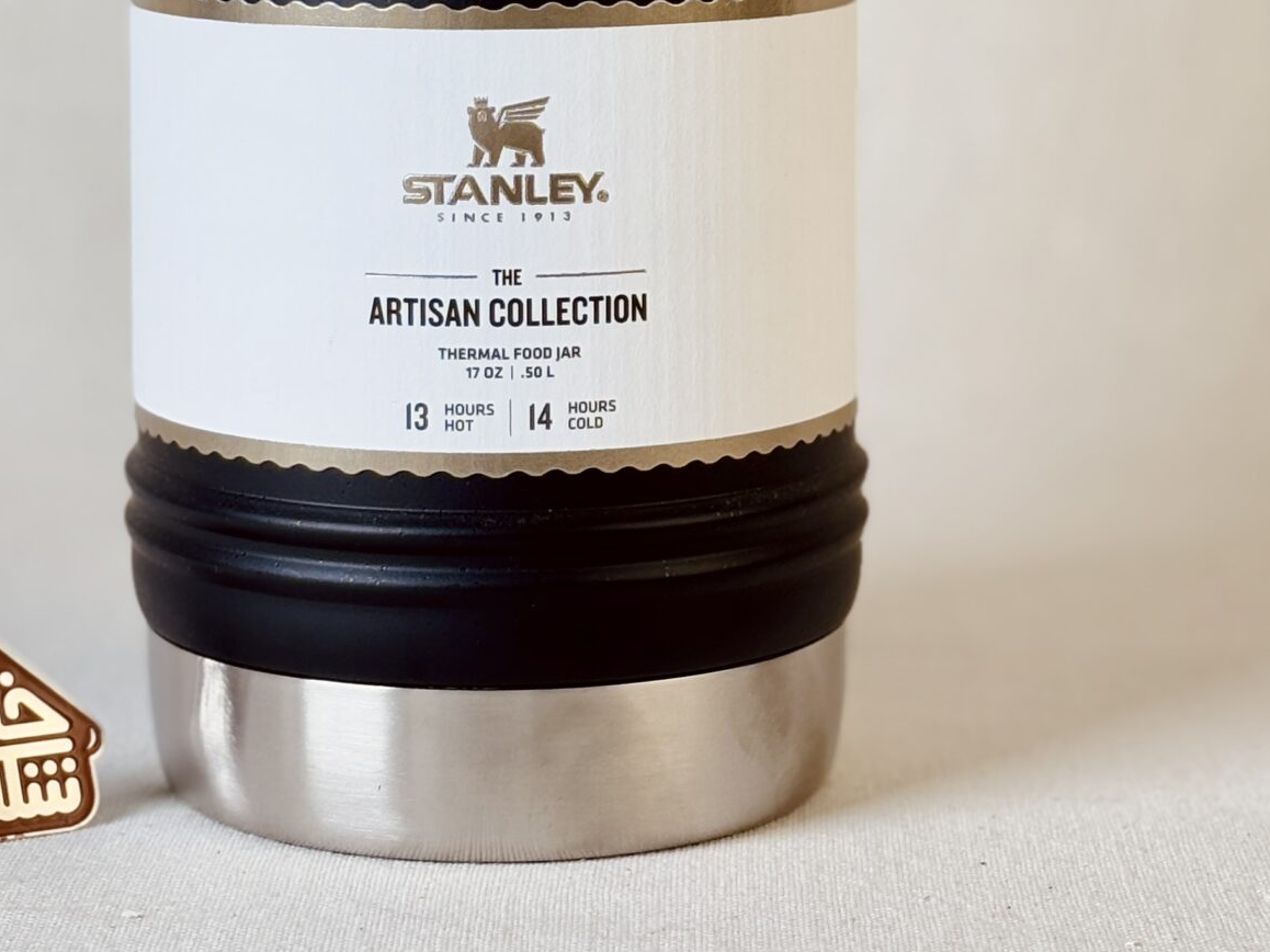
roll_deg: +0.4
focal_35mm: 115
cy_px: -72
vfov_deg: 12.7
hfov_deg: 17.1
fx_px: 4218
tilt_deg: -4.3
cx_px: 538
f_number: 1.6
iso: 50
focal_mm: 5.96
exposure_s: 1/535
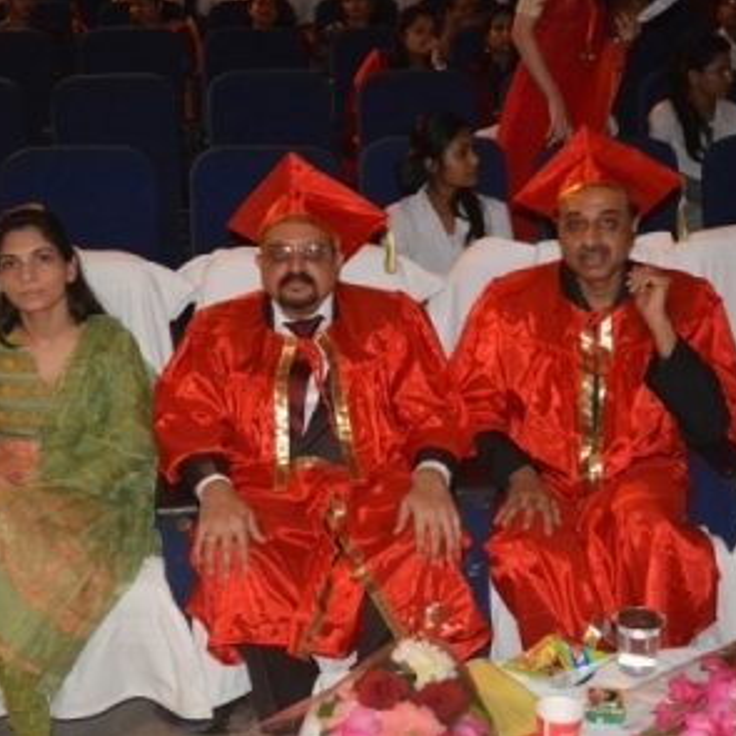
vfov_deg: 34.9
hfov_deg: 34.9
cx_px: 372
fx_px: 1170
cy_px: 367
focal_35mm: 49
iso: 3200
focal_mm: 25
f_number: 4
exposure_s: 1/60
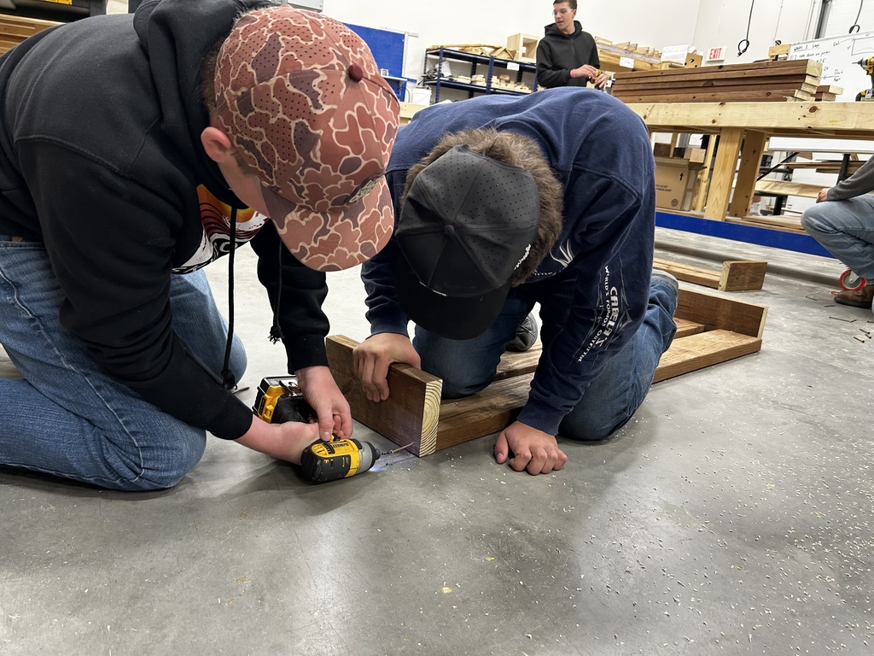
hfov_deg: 67.3
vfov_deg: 53.1
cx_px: 437
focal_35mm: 26
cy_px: 328
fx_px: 656
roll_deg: -5.4
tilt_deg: -14.1
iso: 125
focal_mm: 5.7
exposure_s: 1/120
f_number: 1.5
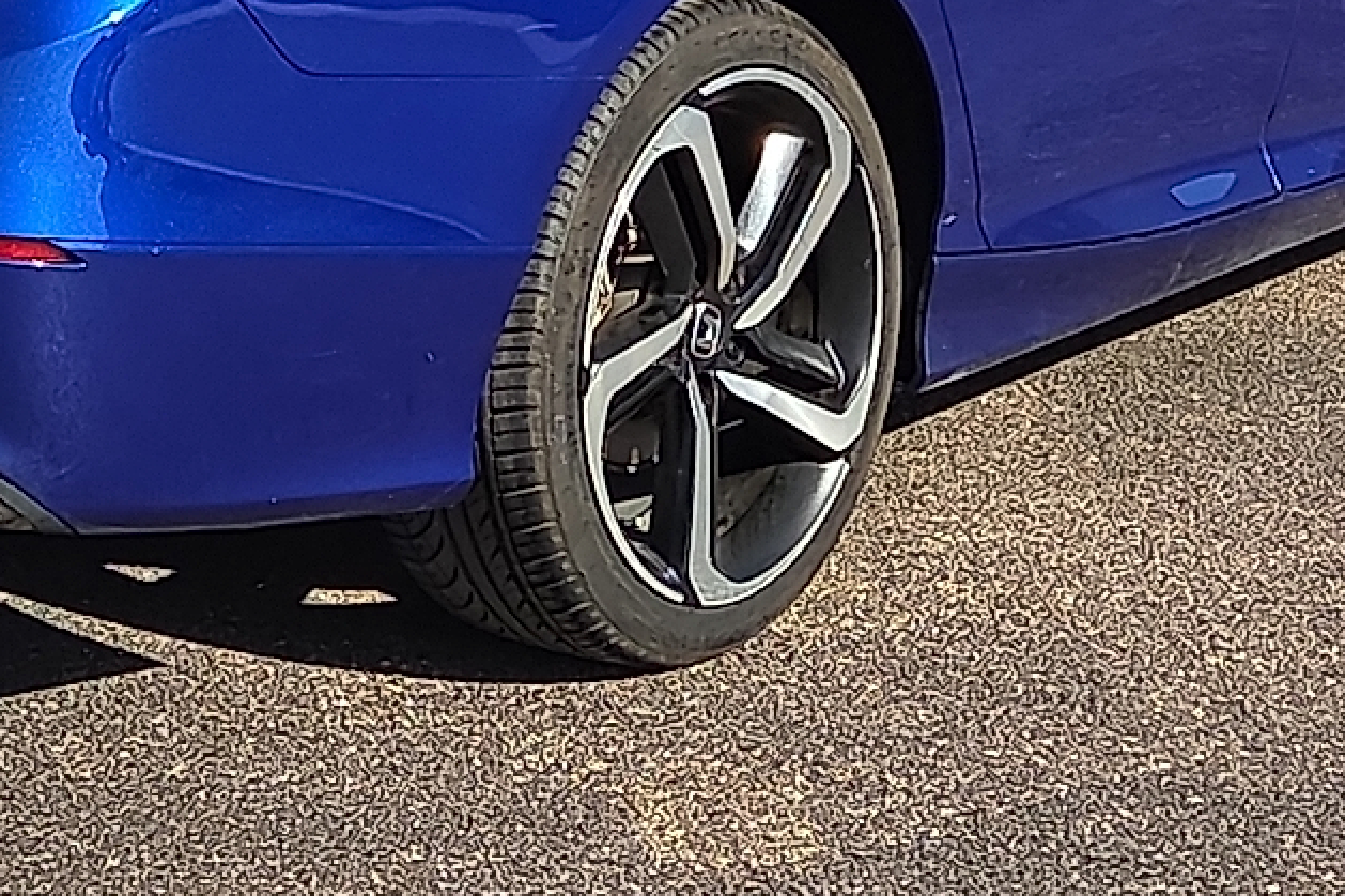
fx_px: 4743
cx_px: 372
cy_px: -143
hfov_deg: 16.1
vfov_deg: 10.6
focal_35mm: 127
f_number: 1.8
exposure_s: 1/1250
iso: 25
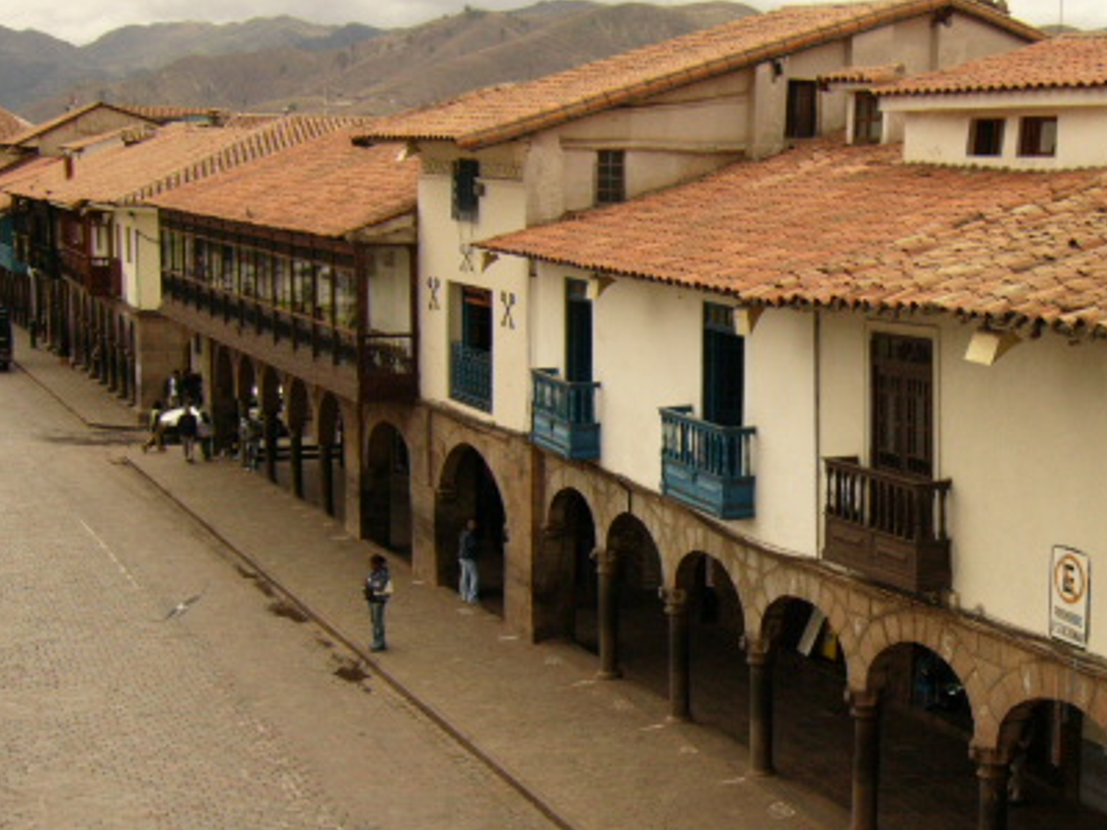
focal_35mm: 56
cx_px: 833
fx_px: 1791
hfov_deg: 33.6
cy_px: 498
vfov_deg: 26.1
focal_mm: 5.8
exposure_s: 1/200
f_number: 8
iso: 100
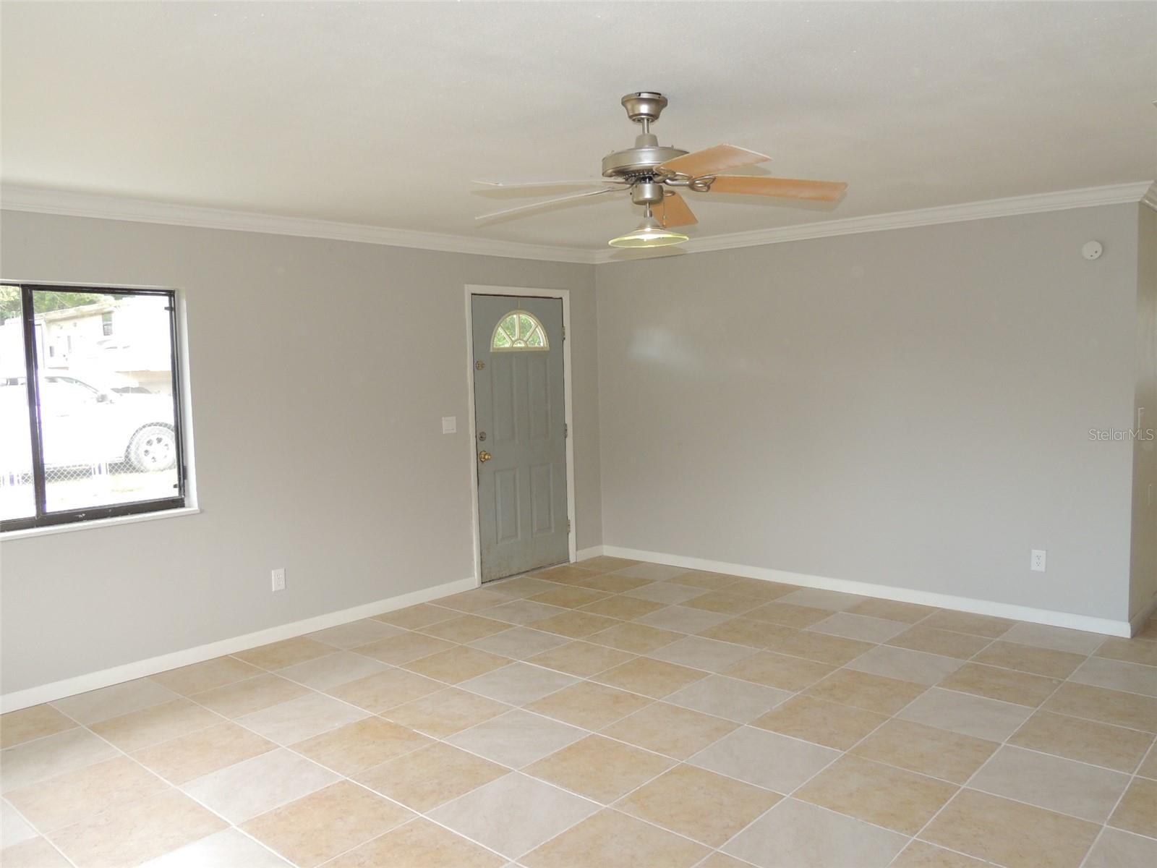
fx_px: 936
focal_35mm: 28
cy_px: 434
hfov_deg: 63.4
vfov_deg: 49.7
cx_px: 578
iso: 200
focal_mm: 4.9
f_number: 3.1
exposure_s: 1/40
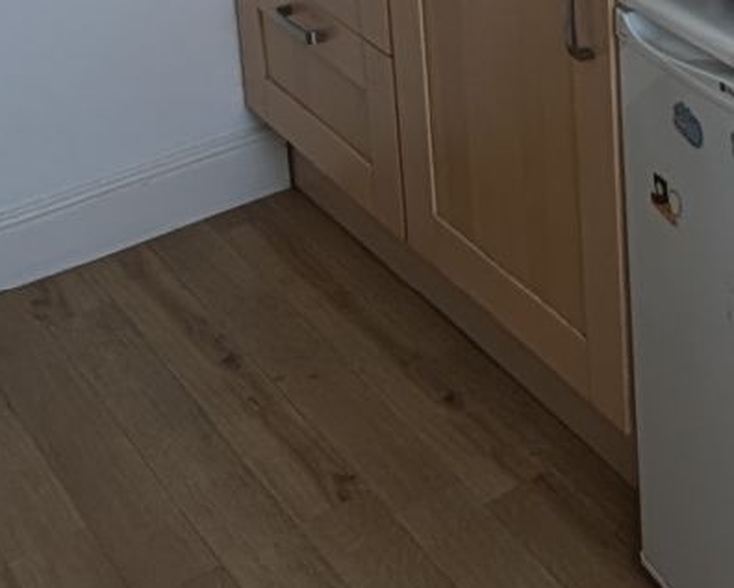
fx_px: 1543
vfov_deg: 19.2
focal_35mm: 71
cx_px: 882
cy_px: -268
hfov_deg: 24.3
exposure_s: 1/529
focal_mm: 2.23
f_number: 1.95
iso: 52
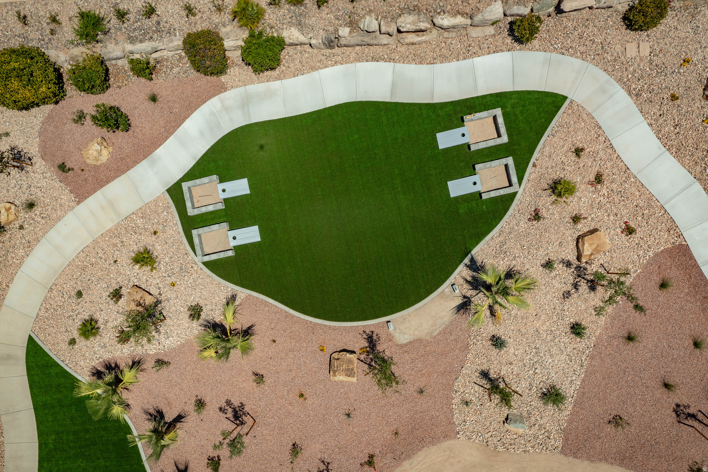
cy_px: 236
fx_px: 550
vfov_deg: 46.4
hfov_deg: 65.5
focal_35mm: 28
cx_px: 354
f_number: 5.6
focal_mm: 10.26
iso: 100
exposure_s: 1/400
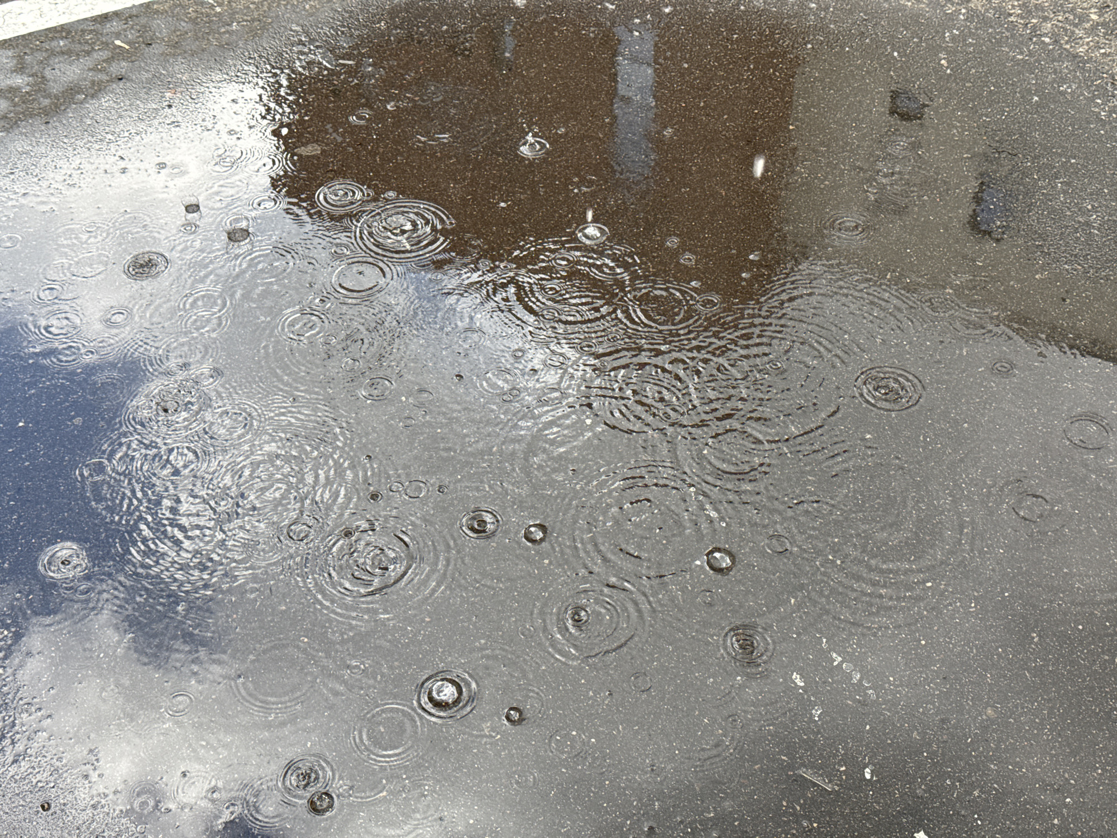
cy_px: 419
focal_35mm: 48
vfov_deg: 30.3
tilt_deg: -44.8
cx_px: 558
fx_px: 1549
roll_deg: +1.1
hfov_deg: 39.7
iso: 64
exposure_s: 1/309
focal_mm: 6.76
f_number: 1.78
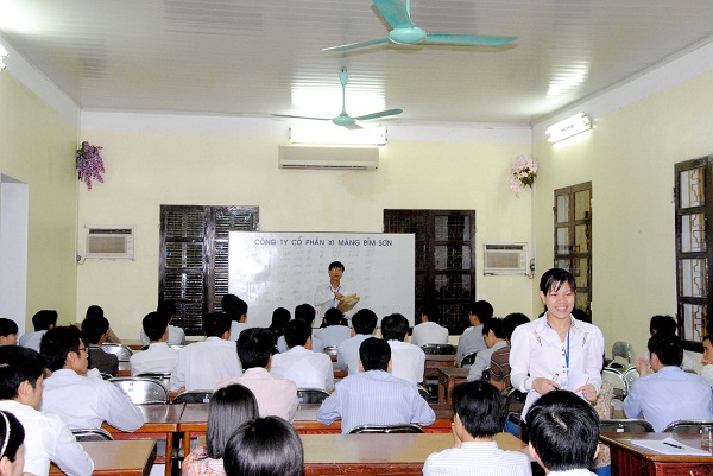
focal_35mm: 48
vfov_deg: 28.1
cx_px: 356
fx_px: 951
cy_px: 238
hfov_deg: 41.1
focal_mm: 32
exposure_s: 1/60
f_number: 8
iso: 1600
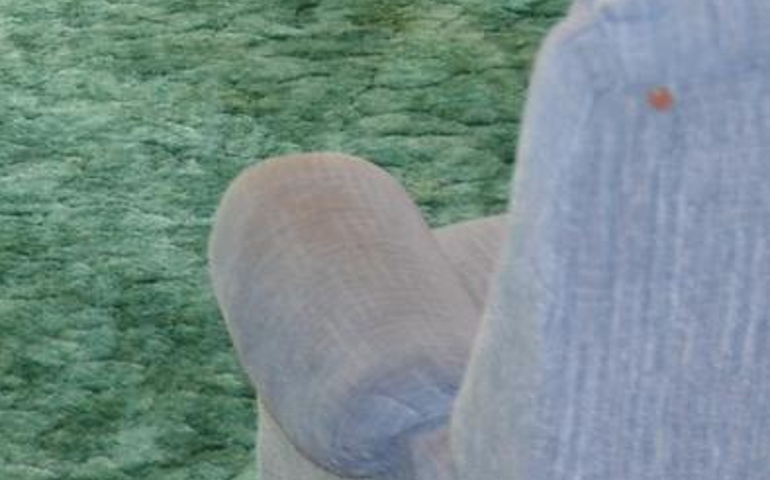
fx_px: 3670
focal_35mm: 175
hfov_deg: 11.9
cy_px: -562
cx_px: 688
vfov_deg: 7.1
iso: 400
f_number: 2.8
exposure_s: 1/100
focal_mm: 22
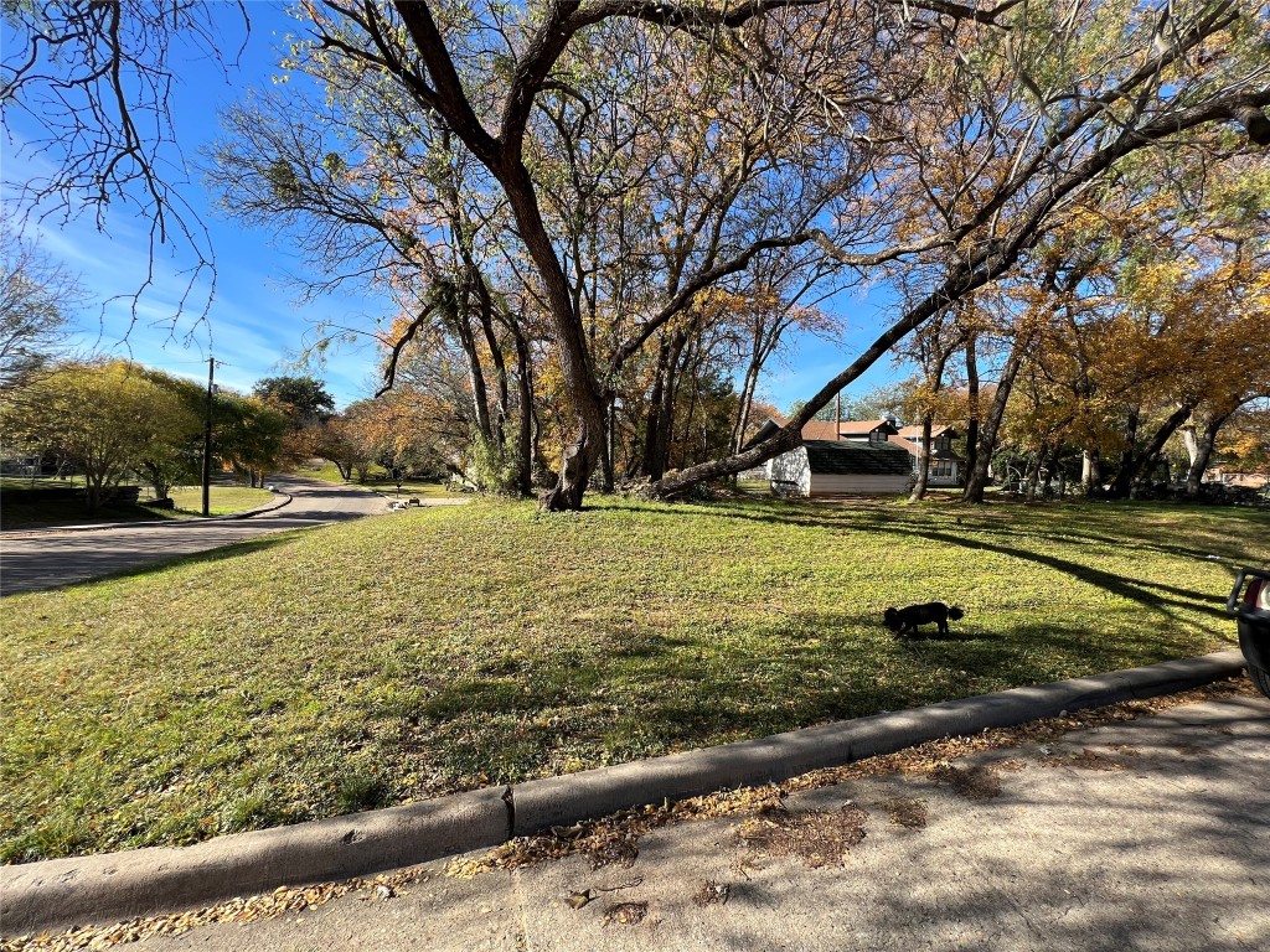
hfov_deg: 106.2
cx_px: 635
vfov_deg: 89.9
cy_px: 476
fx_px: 477
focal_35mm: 13
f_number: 1.8
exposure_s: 1/752
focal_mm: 1.57
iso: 32
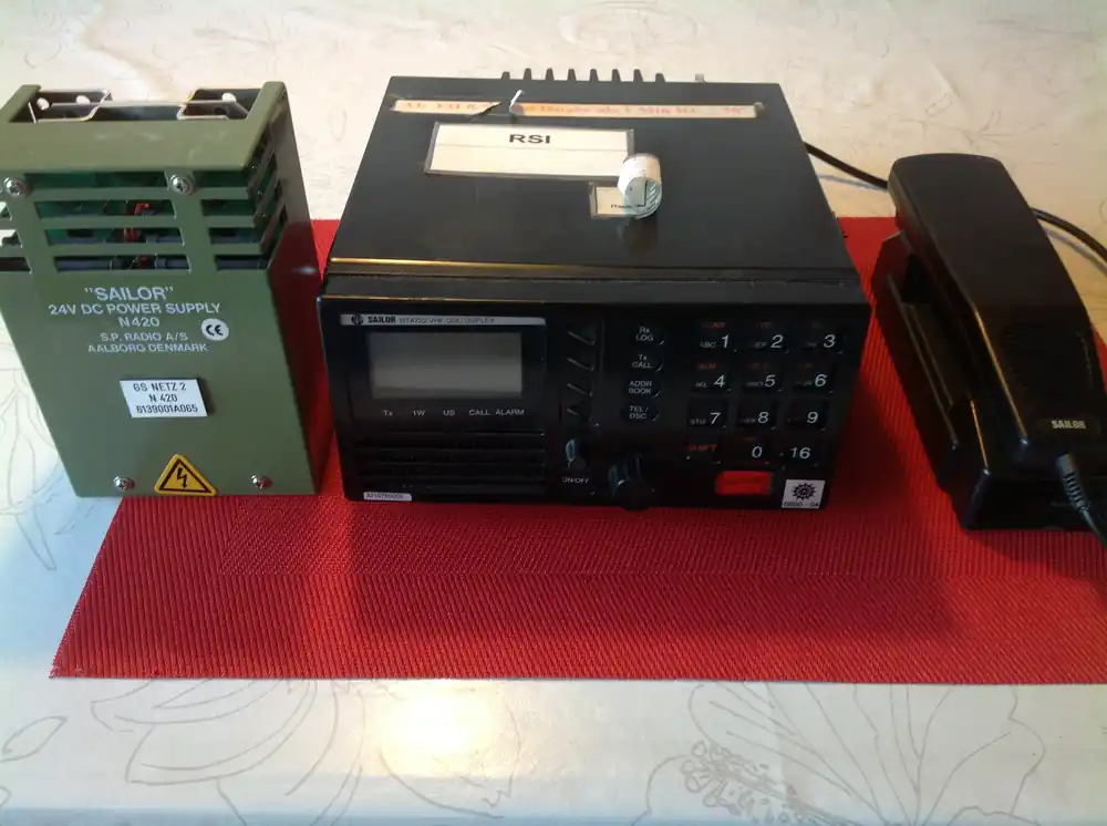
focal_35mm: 35
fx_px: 1117
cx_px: 554
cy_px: 413
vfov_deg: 40.6
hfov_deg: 52.7
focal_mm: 4.28
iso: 80
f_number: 2.4
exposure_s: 1/15
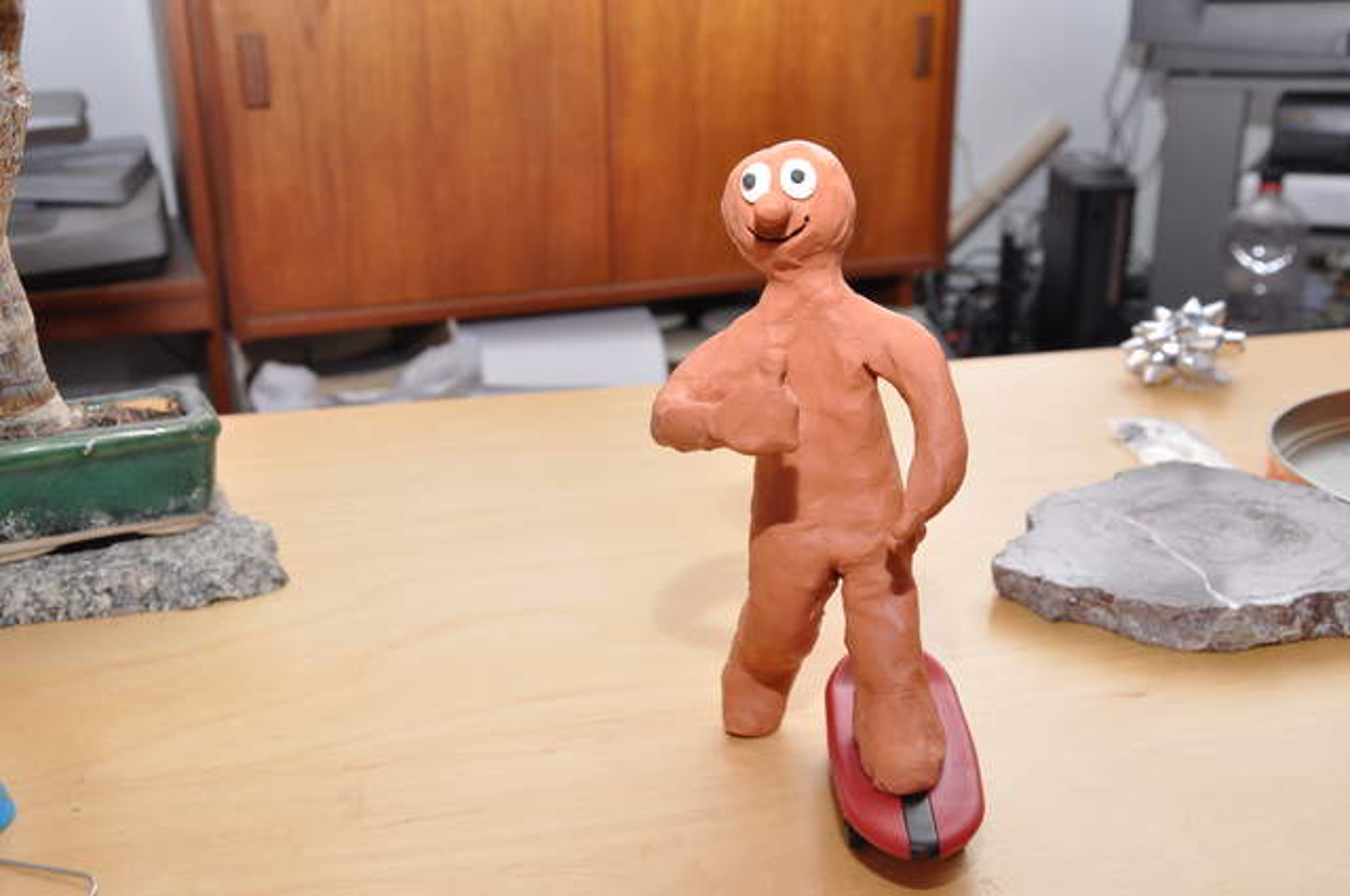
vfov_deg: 31.8
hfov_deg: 46.5
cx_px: 675
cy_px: 448
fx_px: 1573
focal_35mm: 42
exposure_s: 1/50
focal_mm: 28
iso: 640
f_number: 9
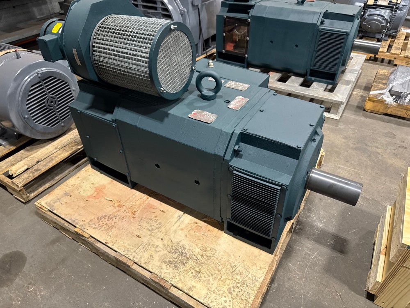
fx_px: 284
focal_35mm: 24
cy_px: 154
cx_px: 205
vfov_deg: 56.8
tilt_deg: -40.1
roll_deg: -0.1
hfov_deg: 71.6
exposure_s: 1/60
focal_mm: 6.76
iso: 320
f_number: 1.78
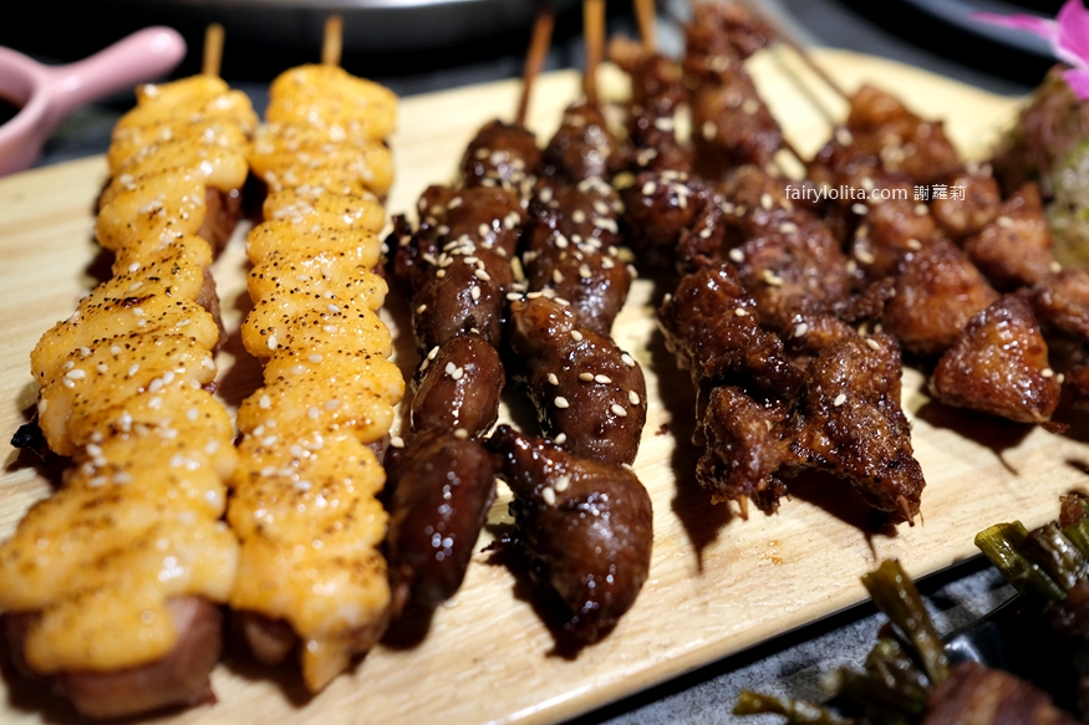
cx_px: 530
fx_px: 1089
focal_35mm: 36
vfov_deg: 36.9
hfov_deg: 53.1
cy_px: 369
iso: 1000
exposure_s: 1/80
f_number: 2.8
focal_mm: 23
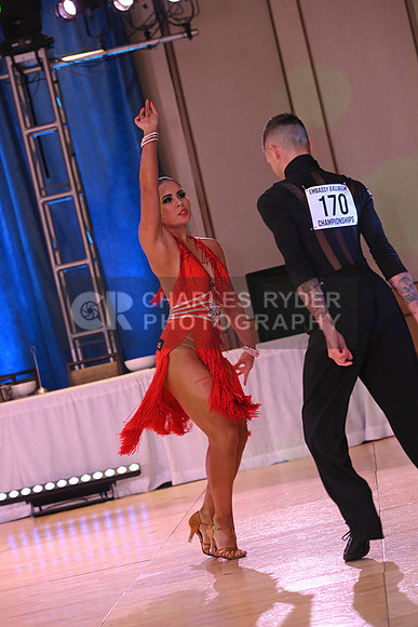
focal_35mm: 122
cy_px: 314
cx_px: 209
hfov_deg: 11.2
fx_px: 2123
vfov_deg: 16.8
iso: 2000
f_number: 5
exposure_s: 1/250
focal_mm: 122
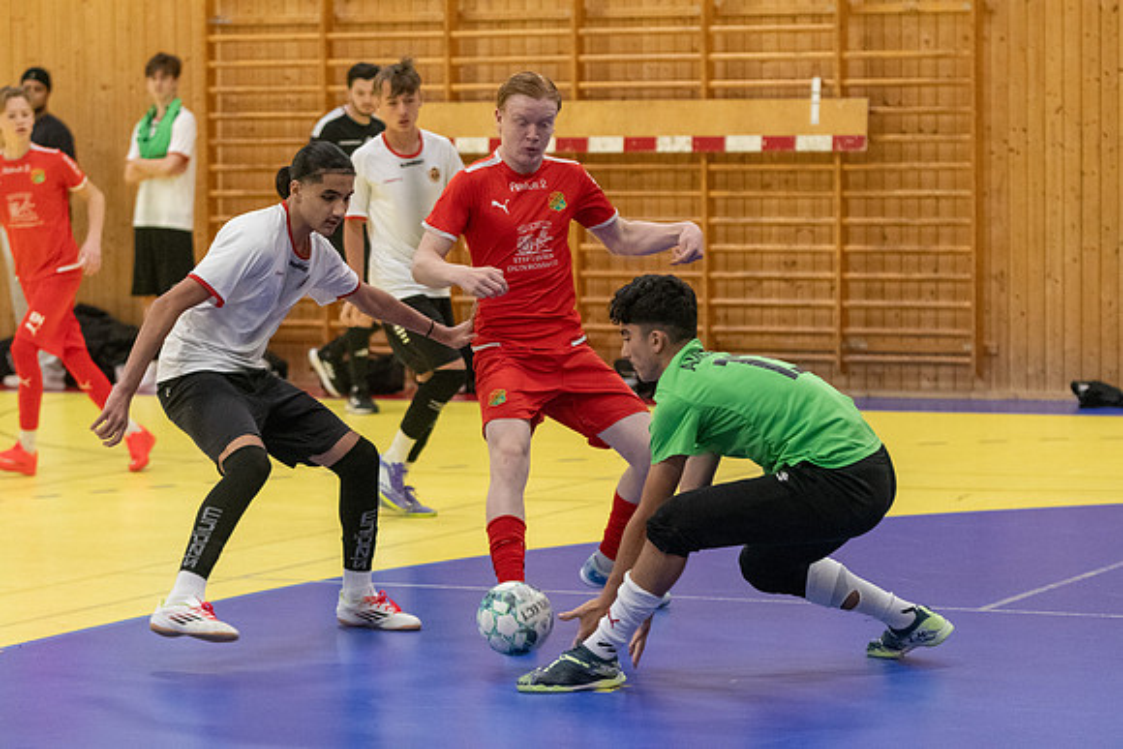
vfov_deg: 9.6
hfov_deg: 14.4
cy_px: 374
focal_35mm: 142
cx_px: 562
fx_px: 4446
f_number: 3.2
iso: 5600
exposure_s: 1/640
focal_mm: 95
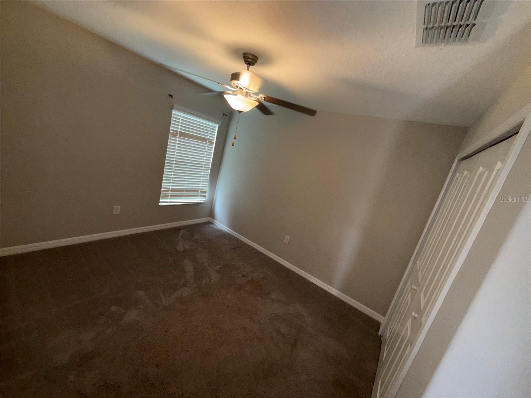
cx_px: 266
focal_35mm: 14
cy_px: 199
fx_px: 215
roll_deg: -14.5
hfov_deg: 102.1
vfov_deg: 85.7
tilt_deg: -12.8
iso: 100
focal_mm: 2.22
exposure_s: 1/80
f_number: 2.2
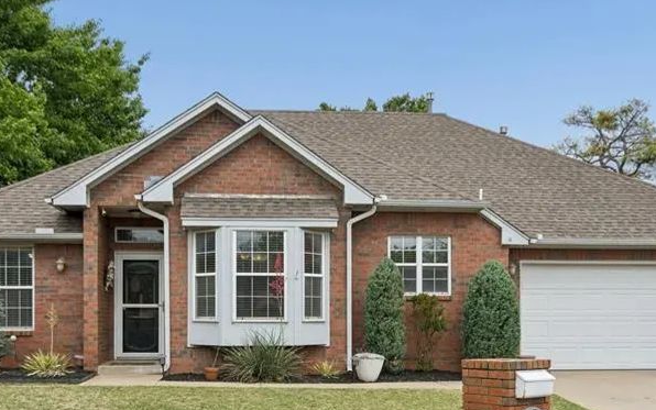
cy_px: 323
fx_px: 751
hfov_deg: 47.2
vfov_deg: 29.9
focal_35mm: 42
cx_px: 309
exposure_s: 1/640
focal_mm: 24
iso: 200
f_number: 8
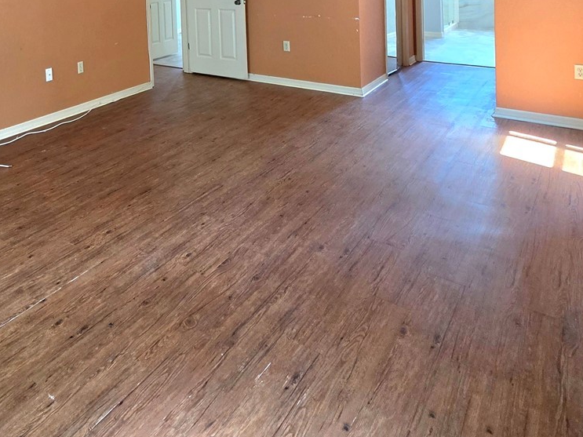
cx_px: 96
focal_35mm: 28
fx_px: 471
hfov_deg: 57.4
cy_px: -22
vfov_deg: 41.6
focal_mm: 2.2
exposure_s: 1/120
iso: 250
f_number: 1.9
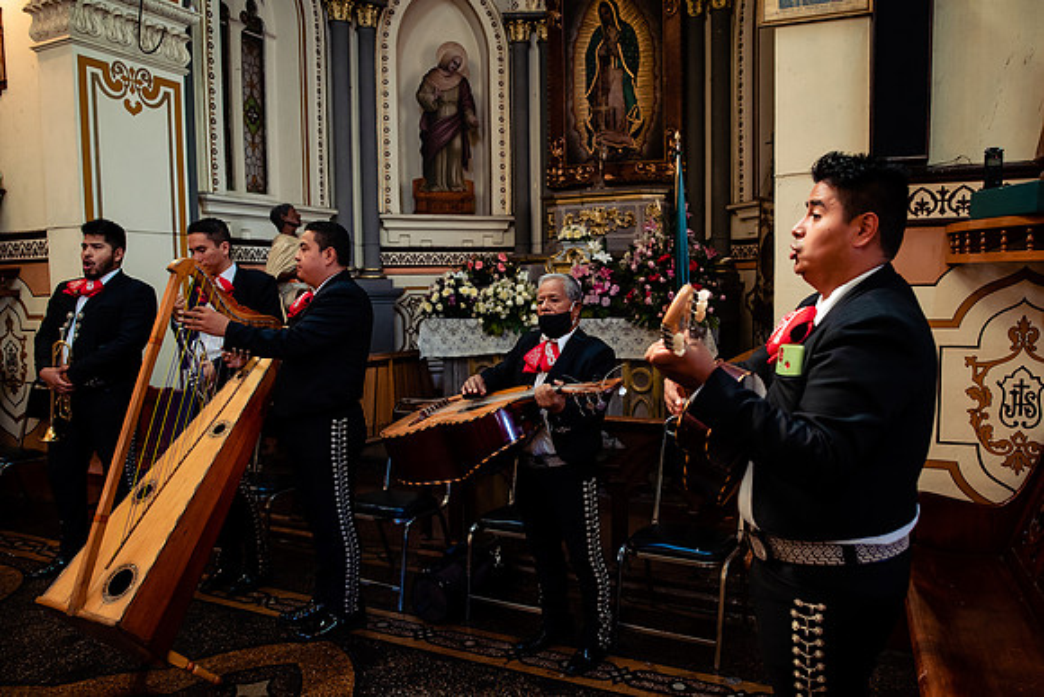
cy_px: 356
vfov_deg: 50.1
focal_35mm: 26
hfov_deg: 69.9
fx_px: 746
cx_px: 549
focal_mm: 24
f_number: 3.2
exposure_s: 1/80
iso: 1250
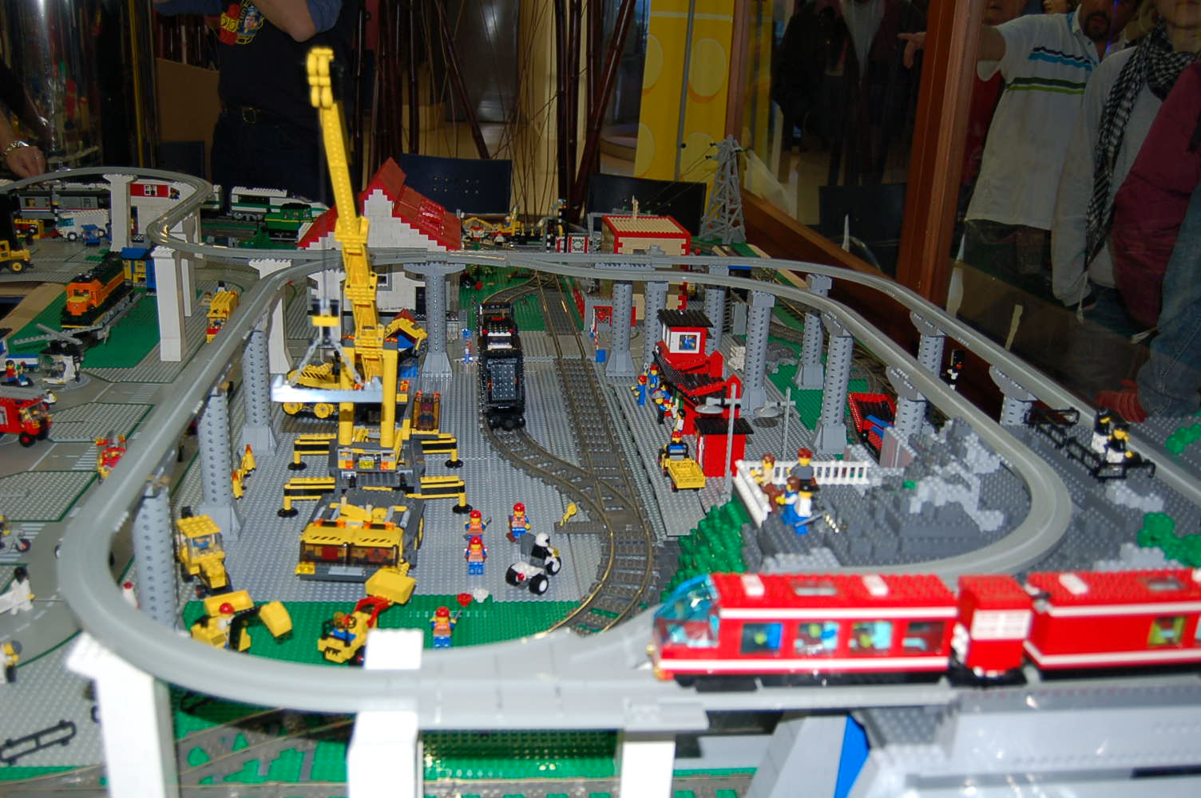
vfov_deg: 38.3
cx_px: 600
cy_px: 399
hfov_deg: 55.1
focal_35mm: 34
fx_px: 1150
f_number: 3.8
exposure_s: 1/60
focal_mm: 23
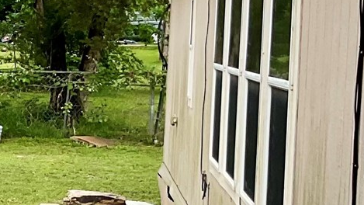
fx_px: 1332
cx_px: -301
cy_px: 177
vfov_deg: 8.8
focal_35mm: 138
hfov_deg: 13.8
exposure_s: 1/635
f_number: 1.8
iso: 16
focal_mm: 3
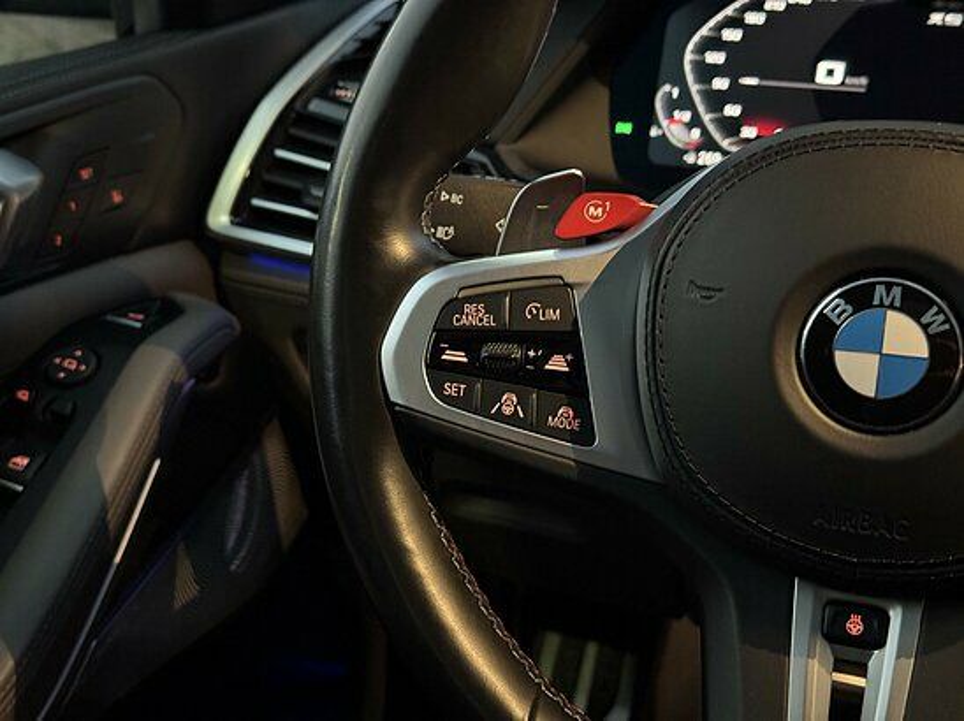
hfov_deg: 39.7
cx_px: 482
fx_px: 1336
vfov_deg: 30.2
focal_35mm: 48
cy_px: 360
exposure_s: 1/20
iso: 1000
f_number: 1.78
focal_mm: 6.76
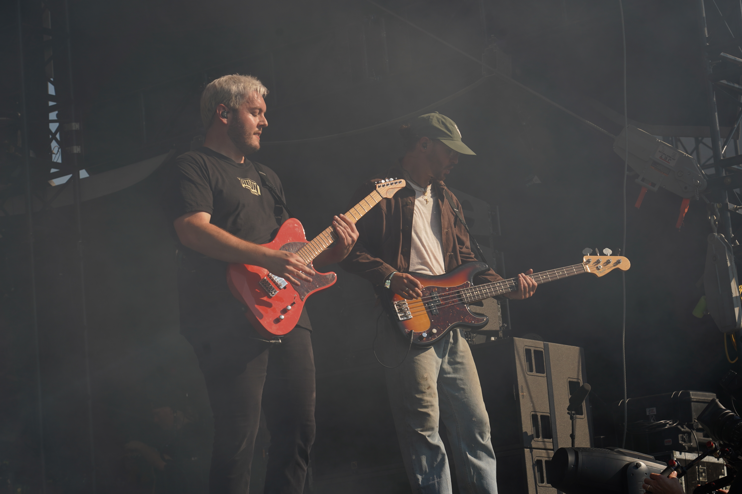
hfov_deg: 19.5
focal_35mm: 105
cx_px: 371
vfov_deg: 13.0
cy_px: 247
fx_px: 2164
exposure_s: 1/500
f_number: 8
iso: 100
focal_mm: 105
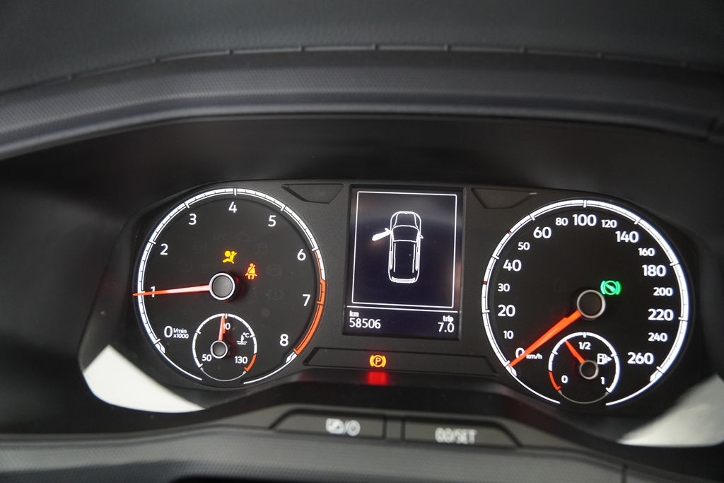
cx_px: 362
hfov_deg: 70.4
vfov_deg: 50.4
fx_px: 513
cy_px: 242
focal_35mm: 26
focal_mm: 17
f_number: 2.8
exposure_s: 1/160
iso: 1600
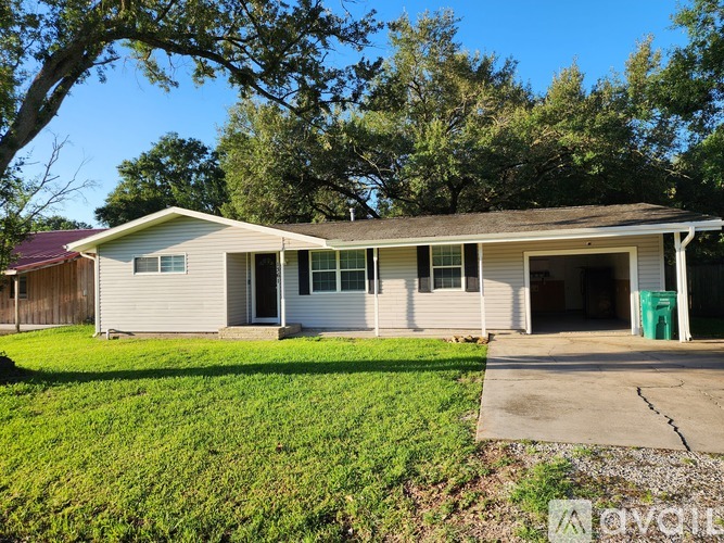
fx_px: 481
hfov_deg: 73.9
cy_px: 272
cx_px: 362
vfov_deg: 58.9
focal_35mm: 23
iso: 12
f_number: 1.8
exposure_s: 1/336
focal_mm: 6.4
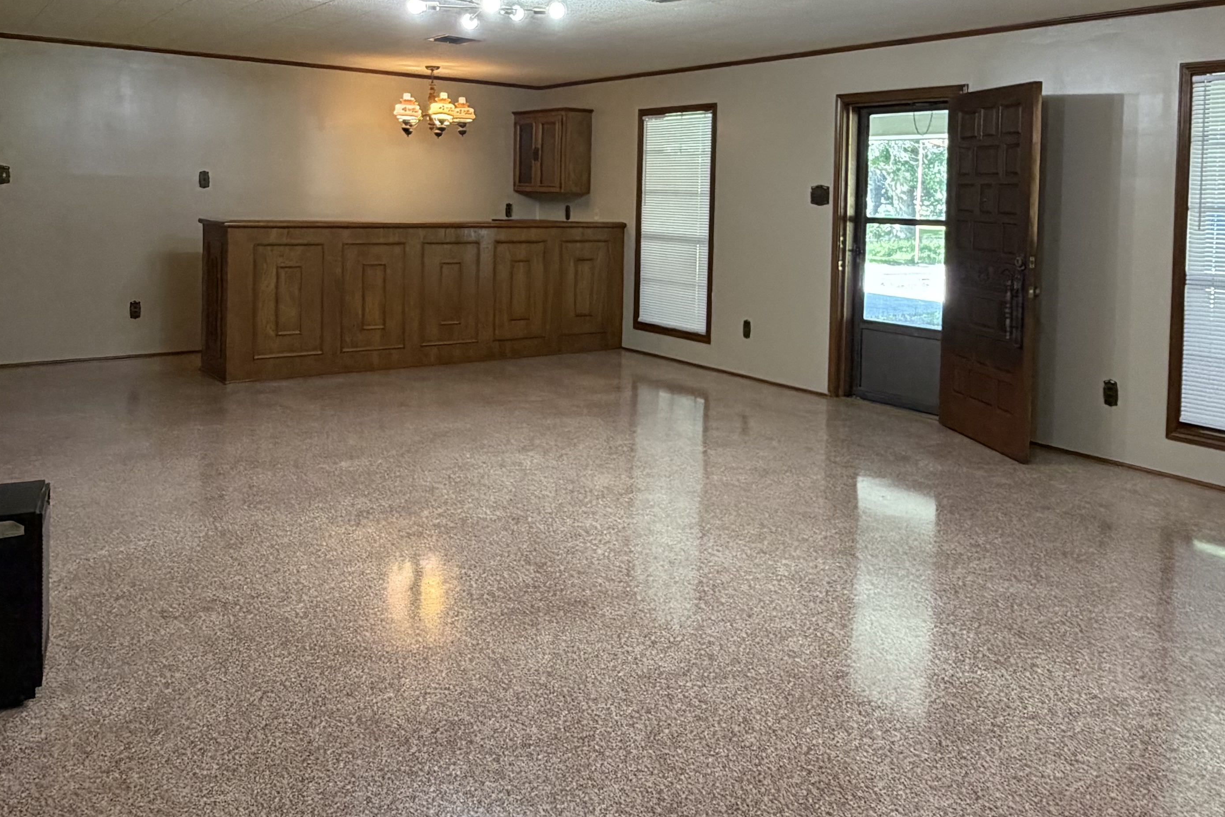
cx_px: 643
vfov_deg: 42.5
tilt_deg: -1.7
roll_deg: -1.3
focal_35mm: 30
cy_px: 221
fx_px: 1021
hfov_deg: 61.9
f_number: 2.2
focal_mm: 2.22
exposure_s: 1/60
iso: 250
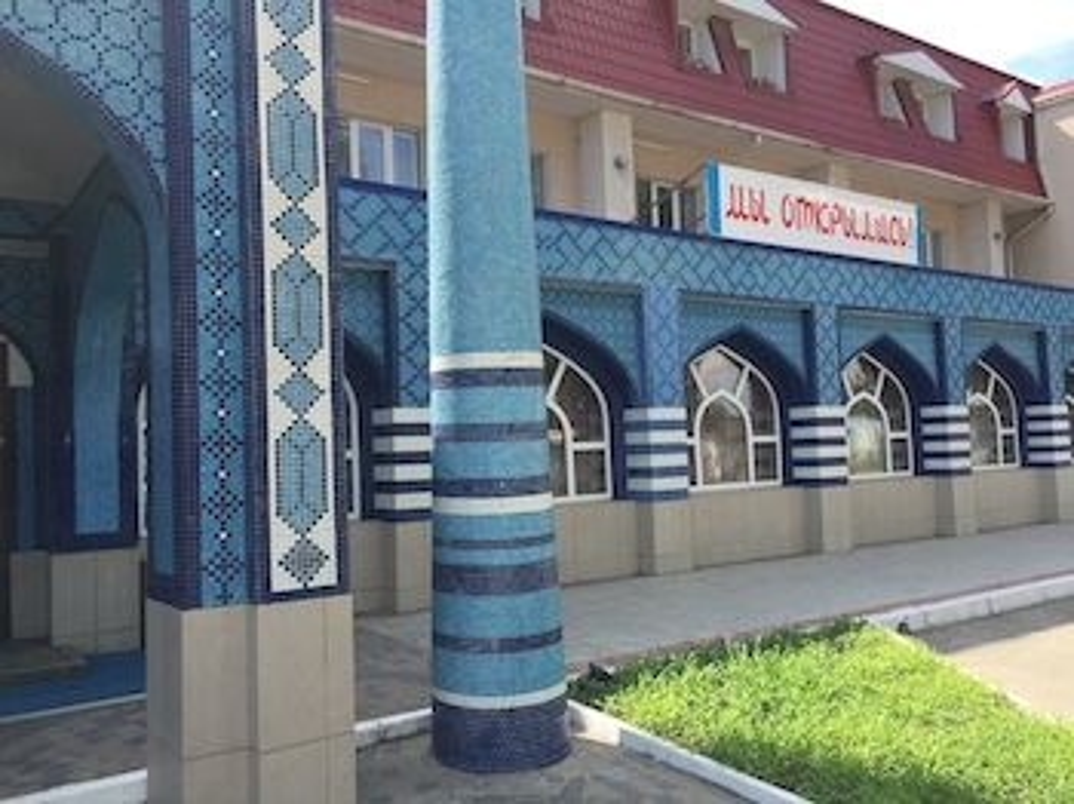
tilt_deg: +3.3
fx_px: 899
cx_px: 537
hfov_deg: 61.7
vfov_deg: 48.2
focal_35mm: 29
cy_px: 402
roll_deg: +1.9
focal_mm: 4.15
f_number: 2.2
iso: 32
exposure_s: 1/746
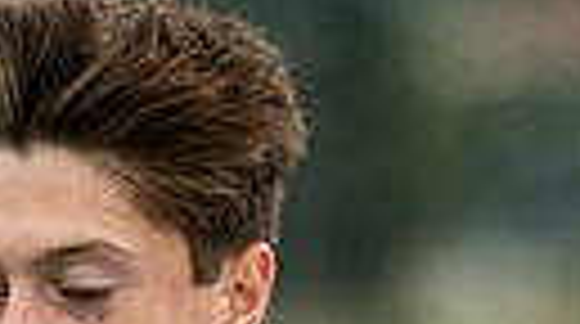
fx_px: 37932
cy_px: 927
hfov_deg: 0.9
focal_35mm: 2471
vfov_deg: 0.5
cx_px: 518
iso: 1600
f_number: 4
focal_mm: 300
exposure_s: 1/3200
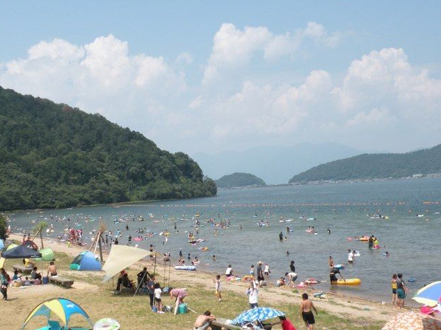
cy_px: 196
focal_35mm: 54
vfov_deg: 27.0
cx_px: 188
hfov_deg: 35.5
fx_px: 688
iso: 64
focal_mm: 7.4
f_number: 6.3
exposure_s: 1/246
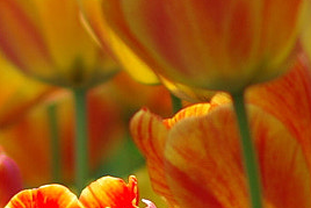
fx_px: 4227
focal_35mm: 489
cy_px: 81
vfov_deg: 2.8
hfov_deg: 4.2
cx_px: 8
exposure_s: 1/800
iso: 100
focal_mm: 55
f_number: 2
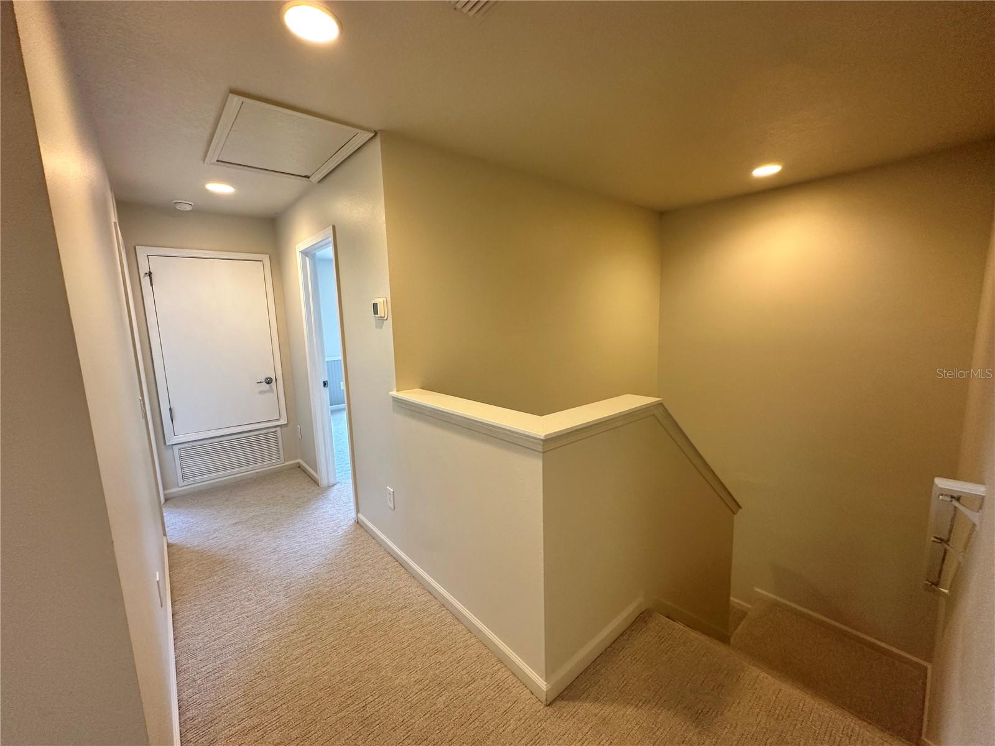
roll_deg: +1.3
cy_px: 373
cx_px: 498
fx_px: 402
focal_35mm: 14
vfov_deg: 85.7
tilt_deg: -8.5
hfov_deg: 102.1
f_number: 2.2
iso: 160
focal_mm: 2.22
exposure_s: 1/99
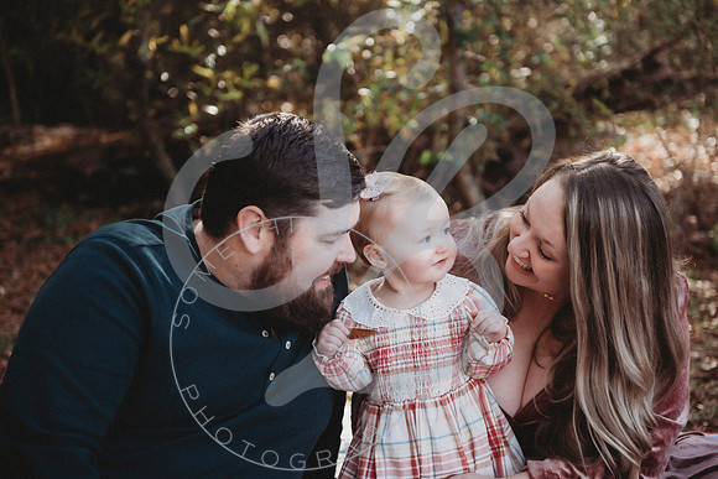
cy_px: 240
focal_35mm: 66
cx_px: 359
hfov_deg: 30.5
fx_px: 1317
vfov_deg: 20.6
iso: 100
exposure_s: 1/250
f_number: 2.8
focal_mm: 66
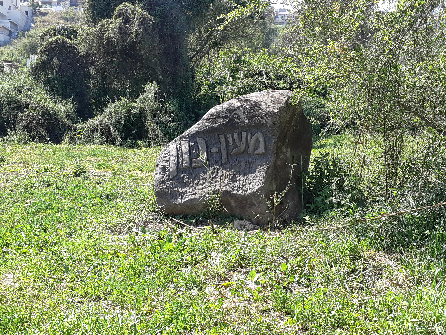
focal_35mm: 26
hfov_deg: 67.3
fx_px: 335
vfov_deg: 53.1
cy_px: 168
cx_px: 223
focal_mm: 3.93
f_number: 1.7
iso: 40
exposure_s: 1/691
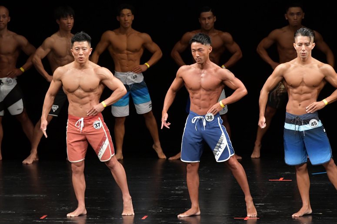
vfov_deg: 4.8
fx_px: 2667
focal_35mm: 285
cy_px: 112
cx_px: 168
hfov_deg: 7.2
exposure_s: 1/400
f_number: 5.6
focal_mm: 190
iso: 3200
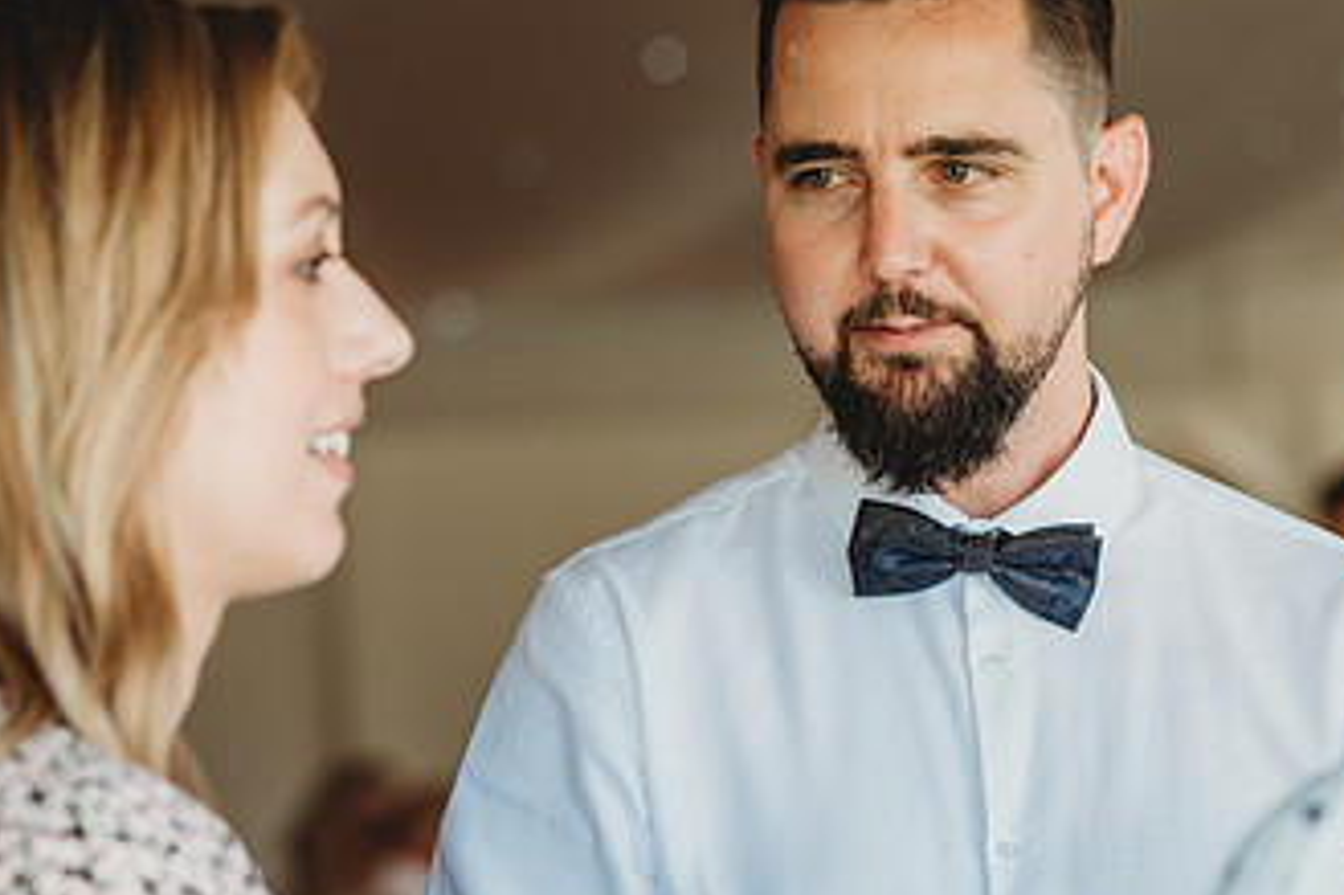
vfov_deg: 9.1
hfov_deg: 13.7
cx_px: 956
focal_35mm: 150
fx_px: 5597
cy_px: 358
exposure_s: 1/125
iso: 180
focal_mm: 85
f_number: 2.8
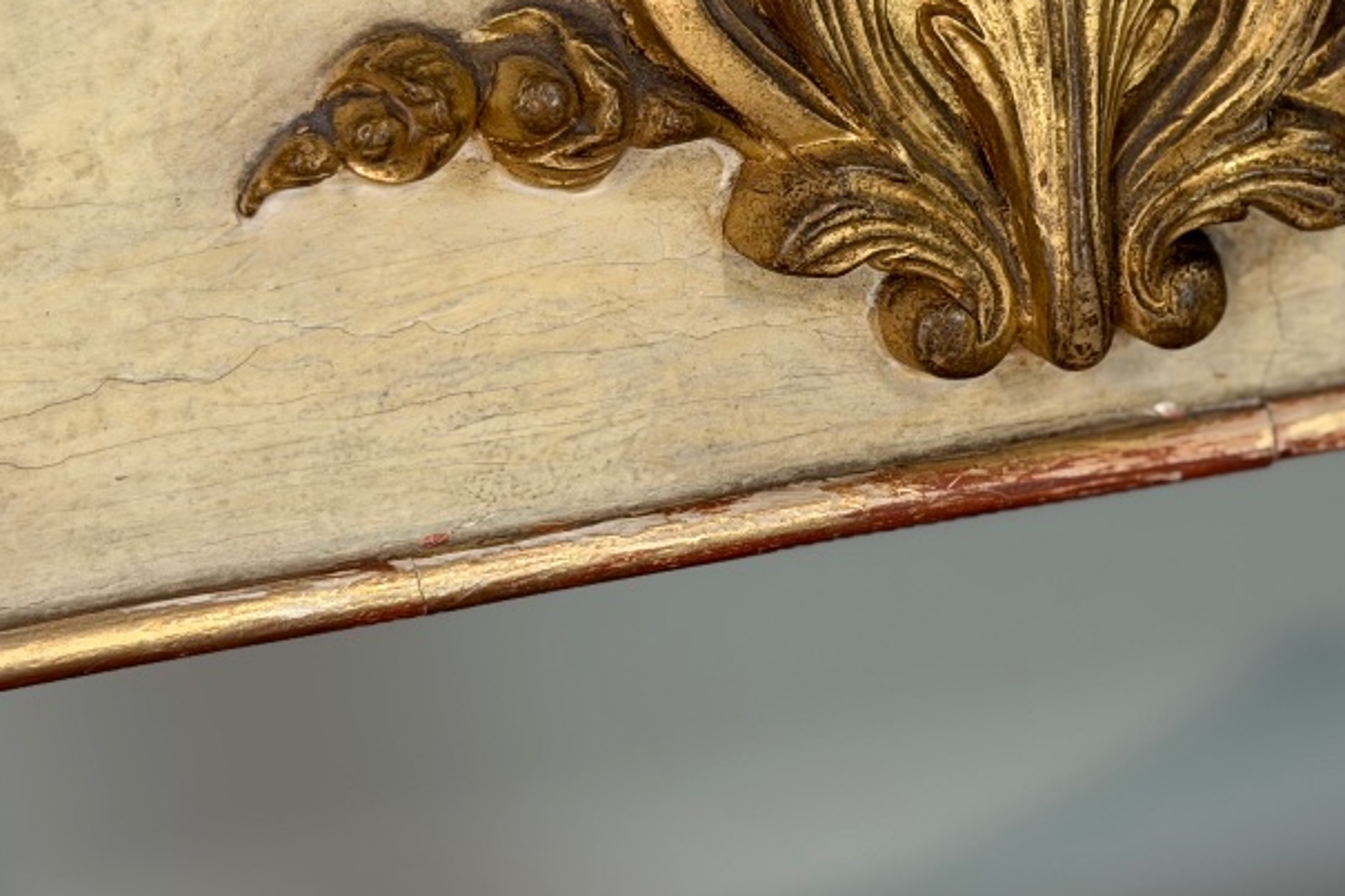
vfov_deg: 13.7
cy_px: 189
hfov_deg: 20.5
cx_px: 894
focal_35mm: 99
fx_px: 3698
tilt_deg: -23.4
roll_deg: -0.5
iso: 160
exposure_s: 1/50
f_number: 1.78
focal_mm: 6.76
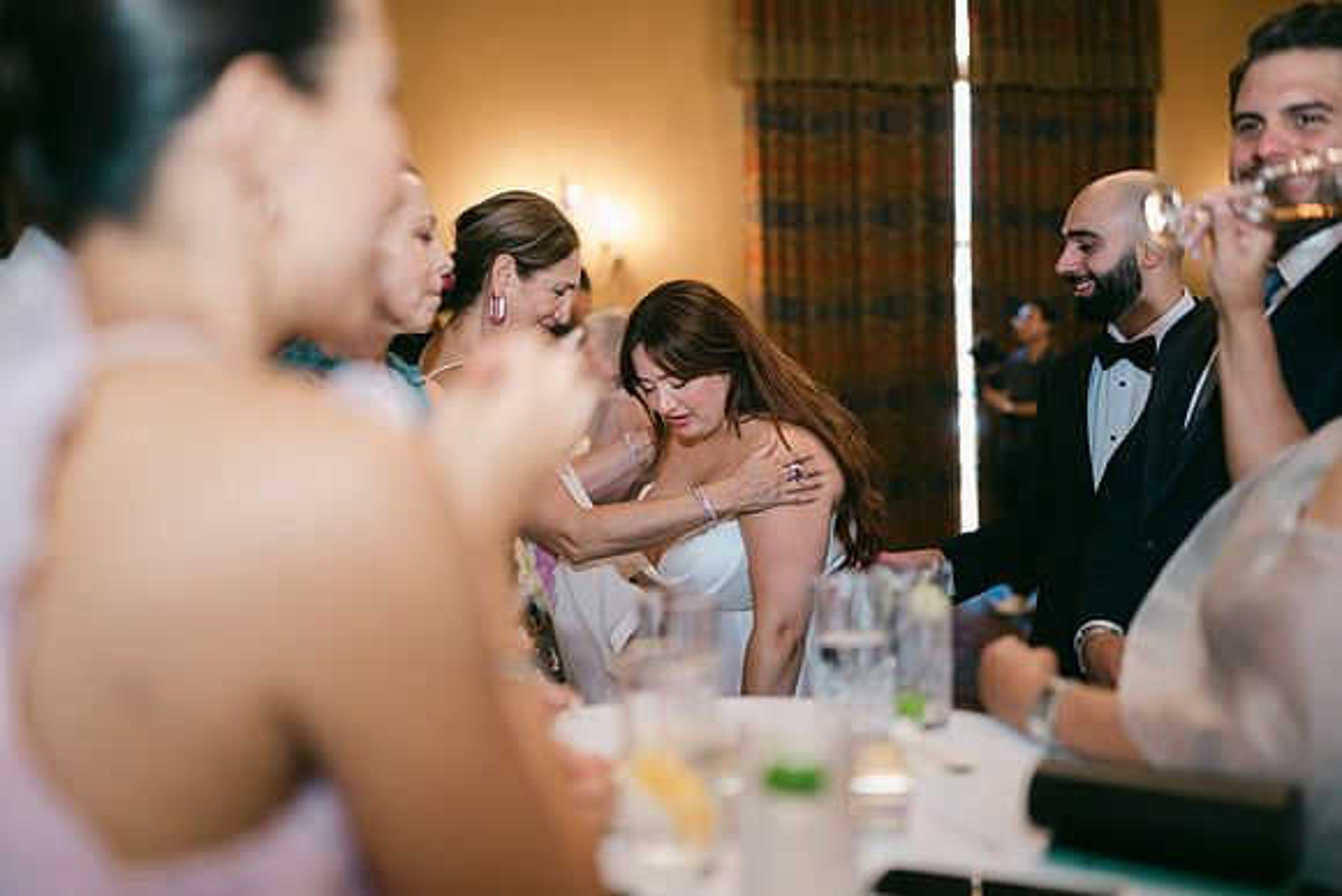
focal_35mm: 36
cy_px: 448
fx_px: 1346
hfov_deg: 53.0
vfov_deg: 36.8
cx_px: 671
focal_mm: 35
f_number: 1.2
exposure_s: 1/125
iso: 640
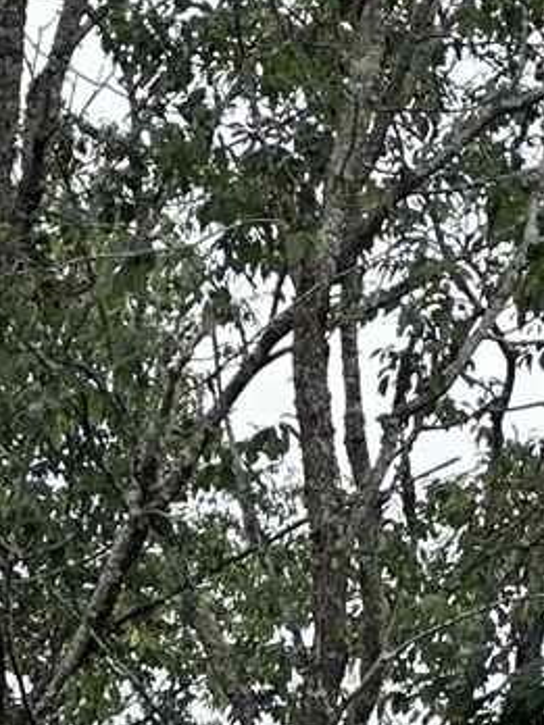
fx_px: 10686
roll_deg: -8.3
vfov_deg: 3.8
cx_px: 1330
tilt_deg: +1.4
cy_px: 1442
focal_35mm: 510
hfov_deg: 2.9
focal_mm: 9
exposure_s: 1/244
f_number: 2.8
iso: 25
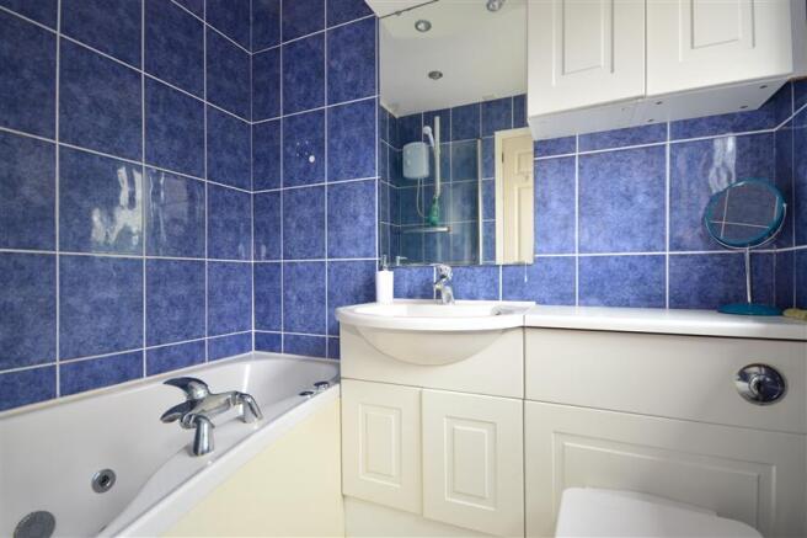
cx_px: 404
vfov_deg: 69.6
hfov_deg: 92.5
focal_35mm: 17
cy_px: 269
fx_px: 387
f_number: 5.6
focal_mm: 11.5
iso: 400
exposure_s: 1/20
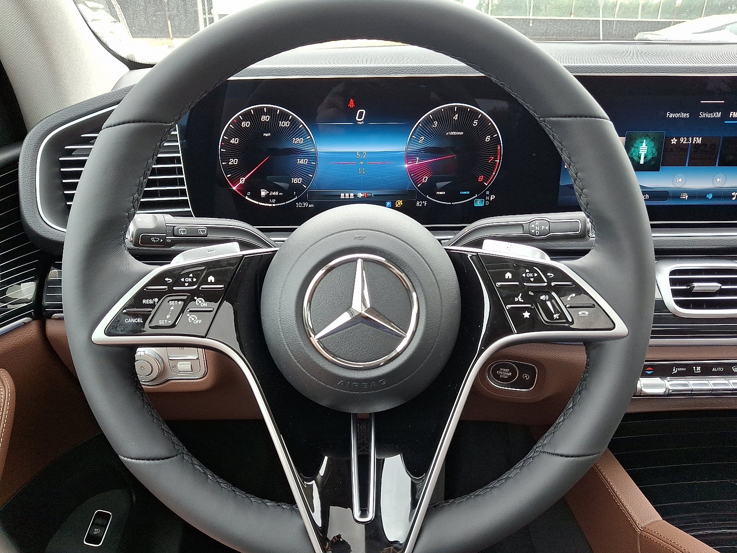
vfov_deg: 54.9
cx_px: 368
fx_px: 532
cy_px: 276
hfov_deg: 69.4
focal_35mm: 25
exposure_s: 1/100
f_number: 1.8
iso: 32
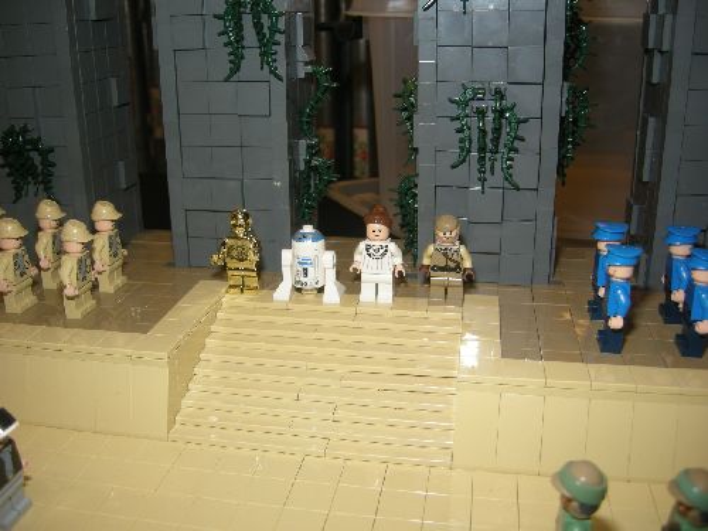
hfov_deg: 51.4
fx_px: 736
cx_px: 354
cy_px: 266
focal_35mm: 36
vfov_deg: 39.7
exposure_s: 1/30
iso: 64
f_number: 2.7
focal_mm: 7.5
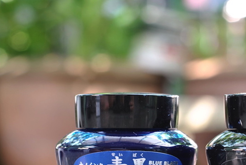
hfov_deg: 15.2
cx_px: 206
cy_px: 134
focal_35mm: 134
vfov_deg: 10.2
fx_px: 917
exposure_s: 1/5
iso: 100
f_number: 5
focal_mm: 50
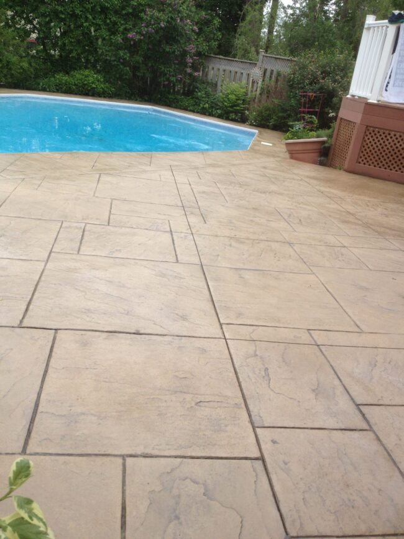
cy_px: 270
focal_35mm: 35
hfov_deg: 40.7
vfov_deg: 52.6
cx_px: 202
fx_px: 545
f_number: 2.4
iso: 50
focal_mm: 4.28
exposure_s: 1/876
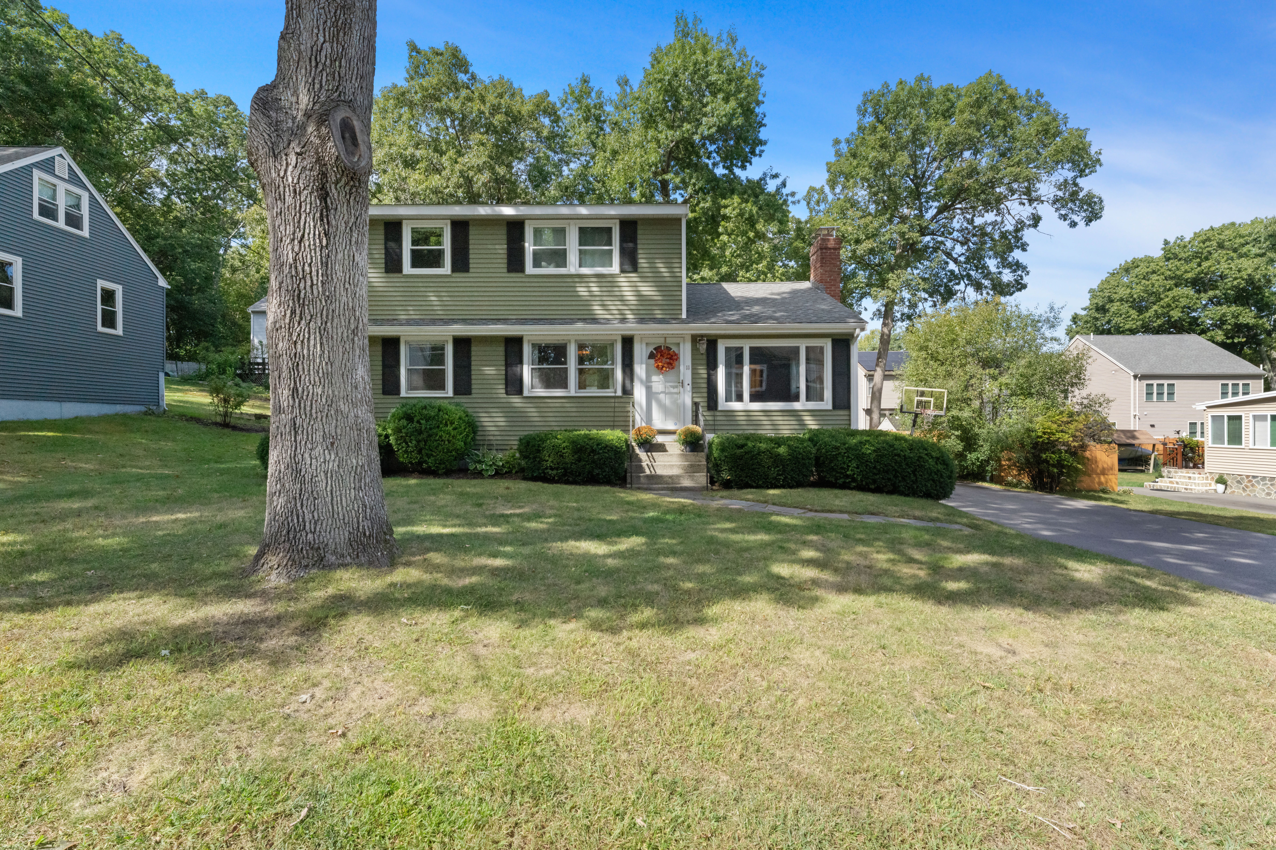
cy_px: 425
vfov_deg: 70.8
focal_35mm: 17
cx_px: 638
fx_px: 599
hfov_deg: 93.6
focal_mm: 16.9
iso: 3200
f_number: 11
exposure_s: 1/1250
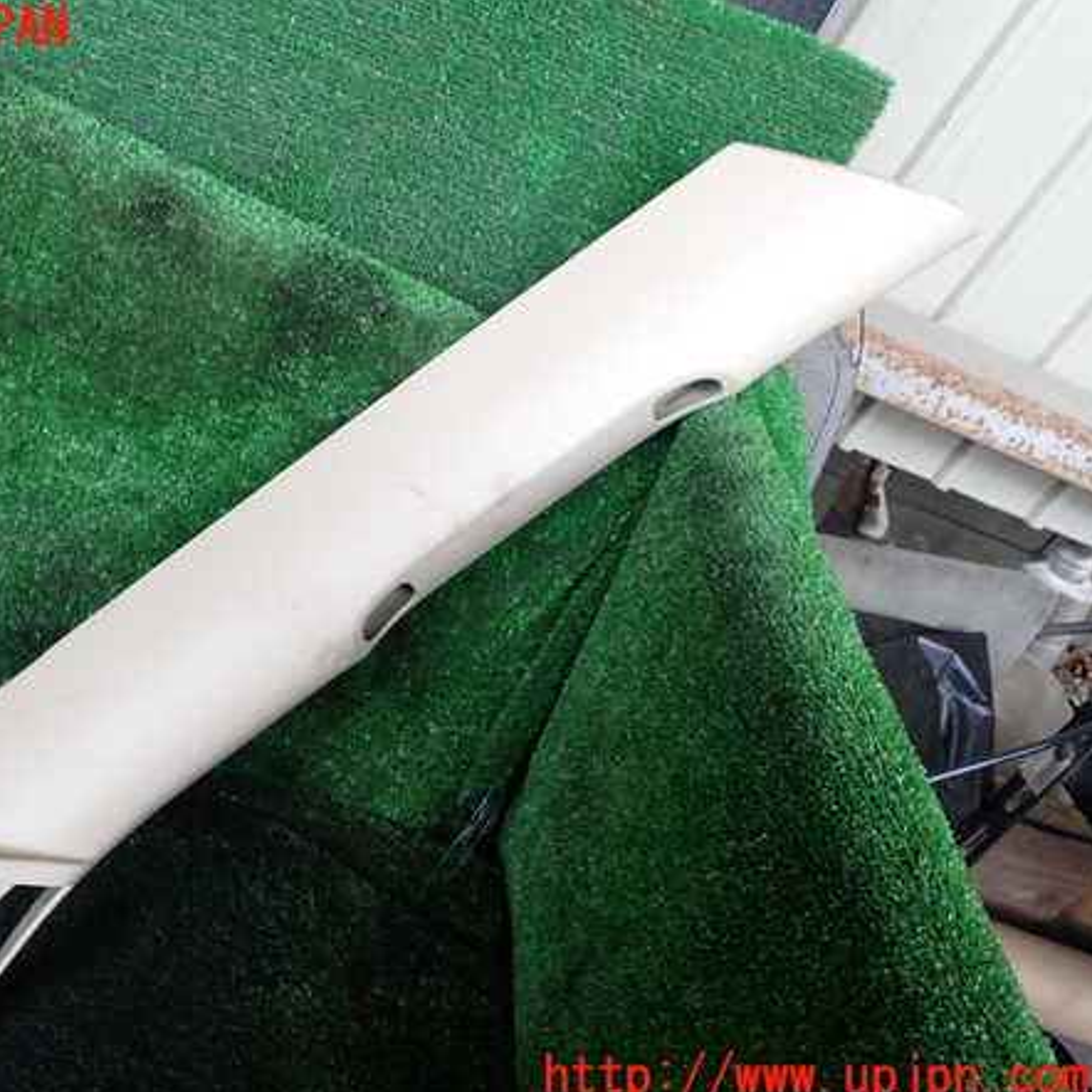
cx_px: 361
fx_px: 1285
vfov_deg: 46.0
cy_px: 553
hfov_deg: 45.3
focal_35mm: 36
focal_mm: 5.4
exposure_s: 1/60
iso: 100
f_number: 3.2
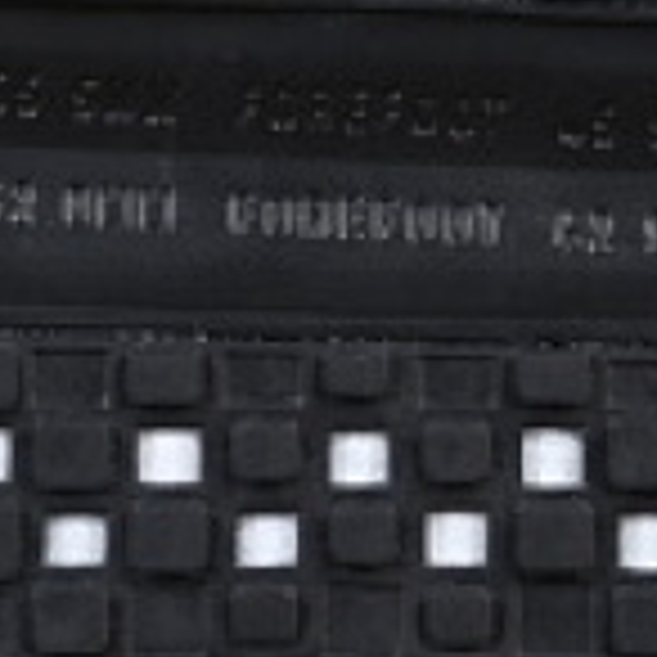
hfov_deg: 3.7
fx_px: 10157
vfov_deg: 3.7
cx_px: 158
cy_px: -153
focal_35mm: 473
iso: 160
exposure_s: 1/50
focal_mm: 50
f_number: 6.3
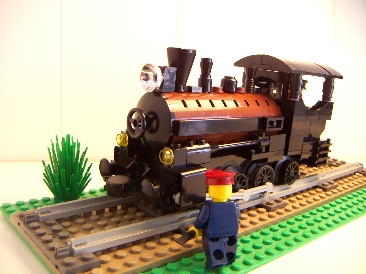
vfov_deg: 39.7
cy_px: 137
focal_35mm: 36
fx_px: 381
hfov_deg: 51.4
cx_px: 183
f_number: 2.8
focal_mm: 4.7
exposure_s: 1/50
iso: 200
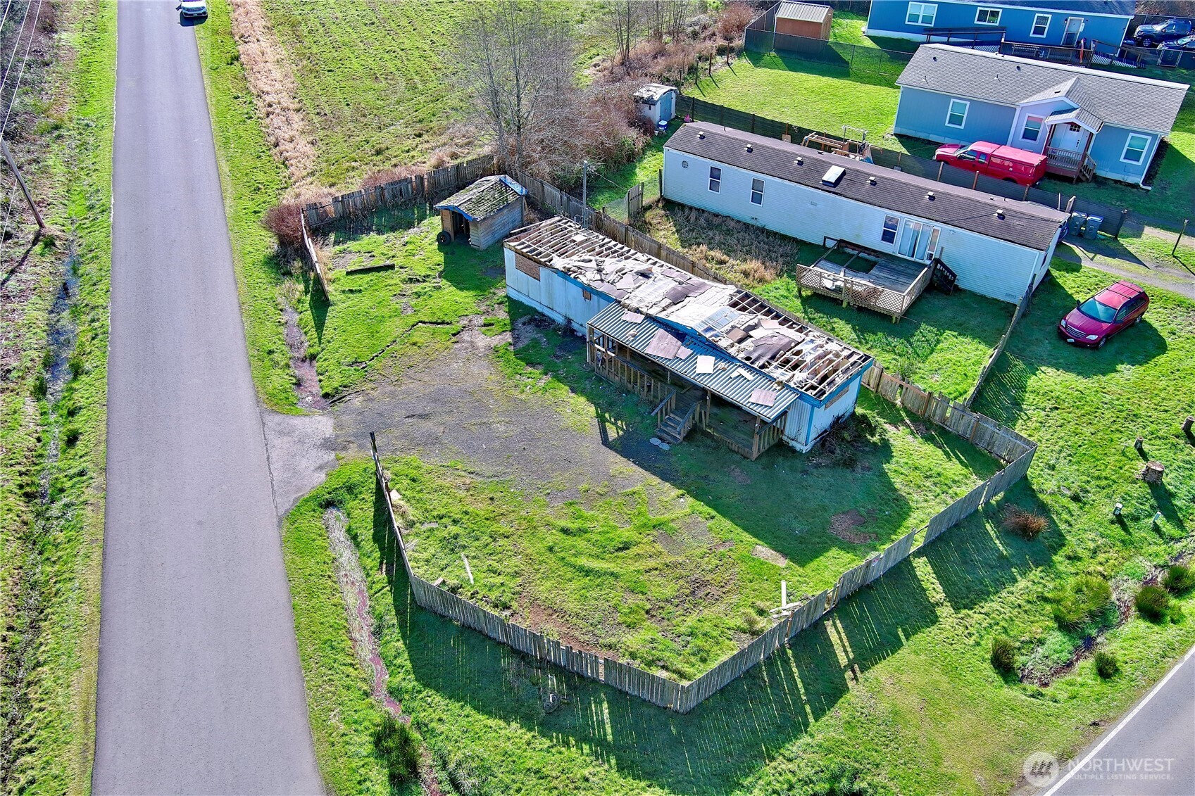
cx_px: 598
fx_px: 962
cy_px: 398
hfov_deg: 63.7
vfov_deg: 45.0
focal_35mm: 29
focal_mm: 10.57
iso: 100
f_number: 2.8
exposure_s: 1/364
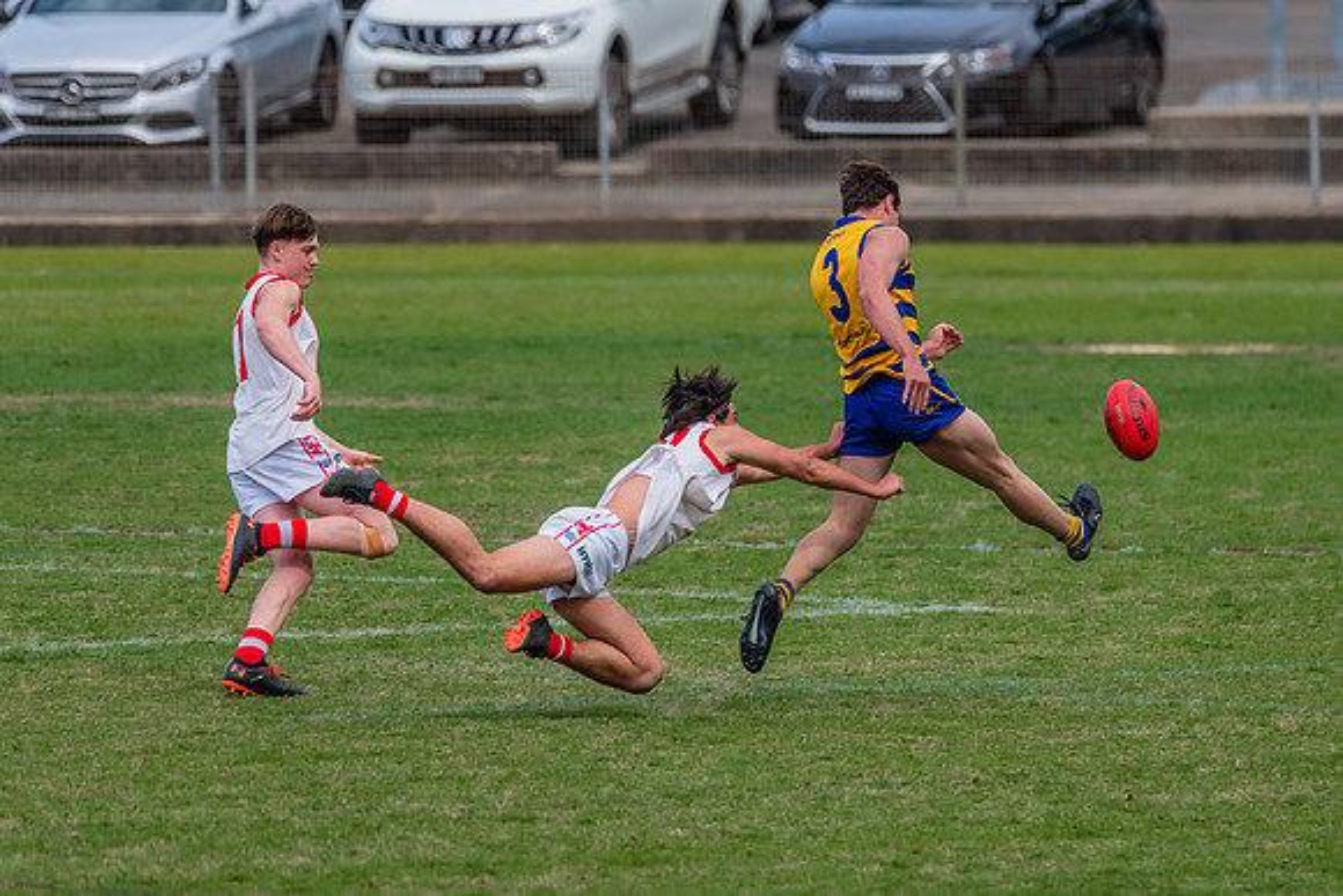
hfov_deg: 3.4
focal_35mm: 600
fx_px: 22374
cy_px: 382
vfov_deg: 2.3
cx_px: 868
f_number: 7.1
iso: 800
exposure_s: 1/1600
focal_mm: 460
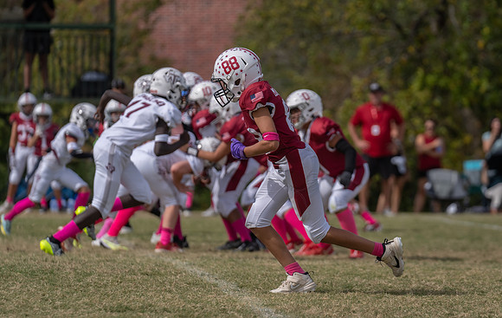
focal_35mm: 275
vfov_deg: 4.8
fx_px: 3774
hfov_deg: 7.6
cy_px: 157
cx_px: 297
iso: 100
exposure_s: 1/2000
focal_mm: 200
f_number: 3.5
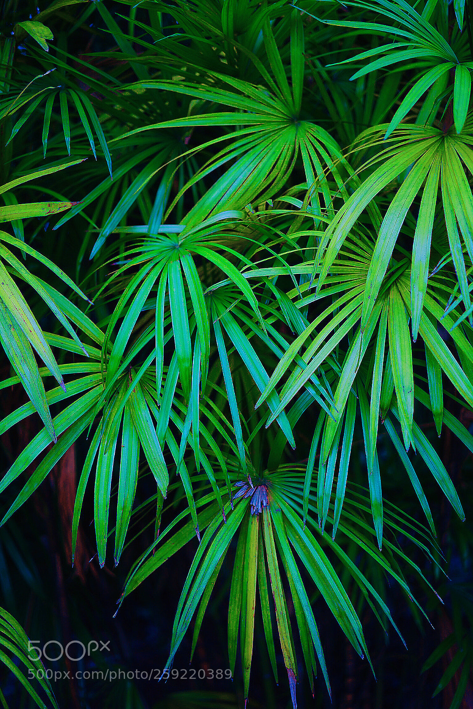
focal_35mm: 55
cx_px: 236
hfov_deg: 24.6
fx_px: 1084
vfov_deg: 36.2
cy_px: 354
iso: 100
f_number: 1.8
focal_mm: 55
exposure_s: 1/500
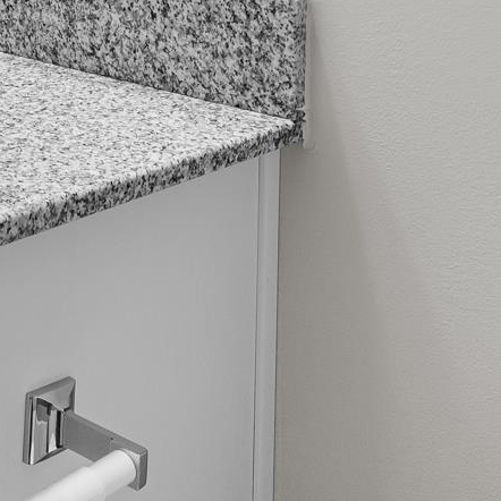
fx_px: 1300
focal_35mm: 79
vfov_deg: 19.2
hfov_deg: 18.9
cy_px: -240
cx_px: -273
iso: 200
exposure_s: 1/3
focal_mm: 11
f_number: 6.3
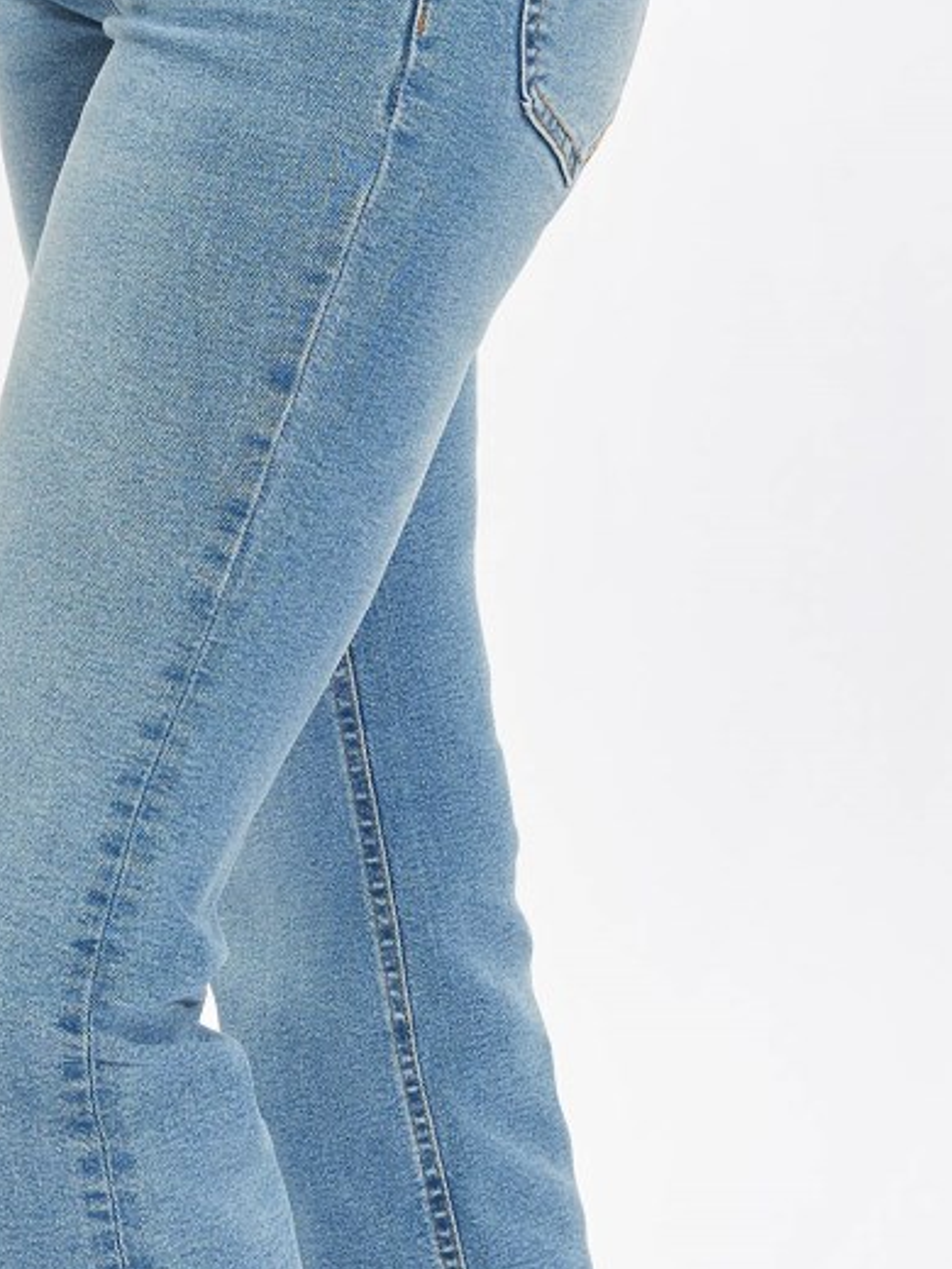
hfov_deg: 16.0
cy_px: 1237
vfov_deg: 20.8
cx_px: 144
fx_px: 3345
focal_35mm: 91
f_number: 8
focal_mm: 41.1
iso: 100
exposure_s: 1/160
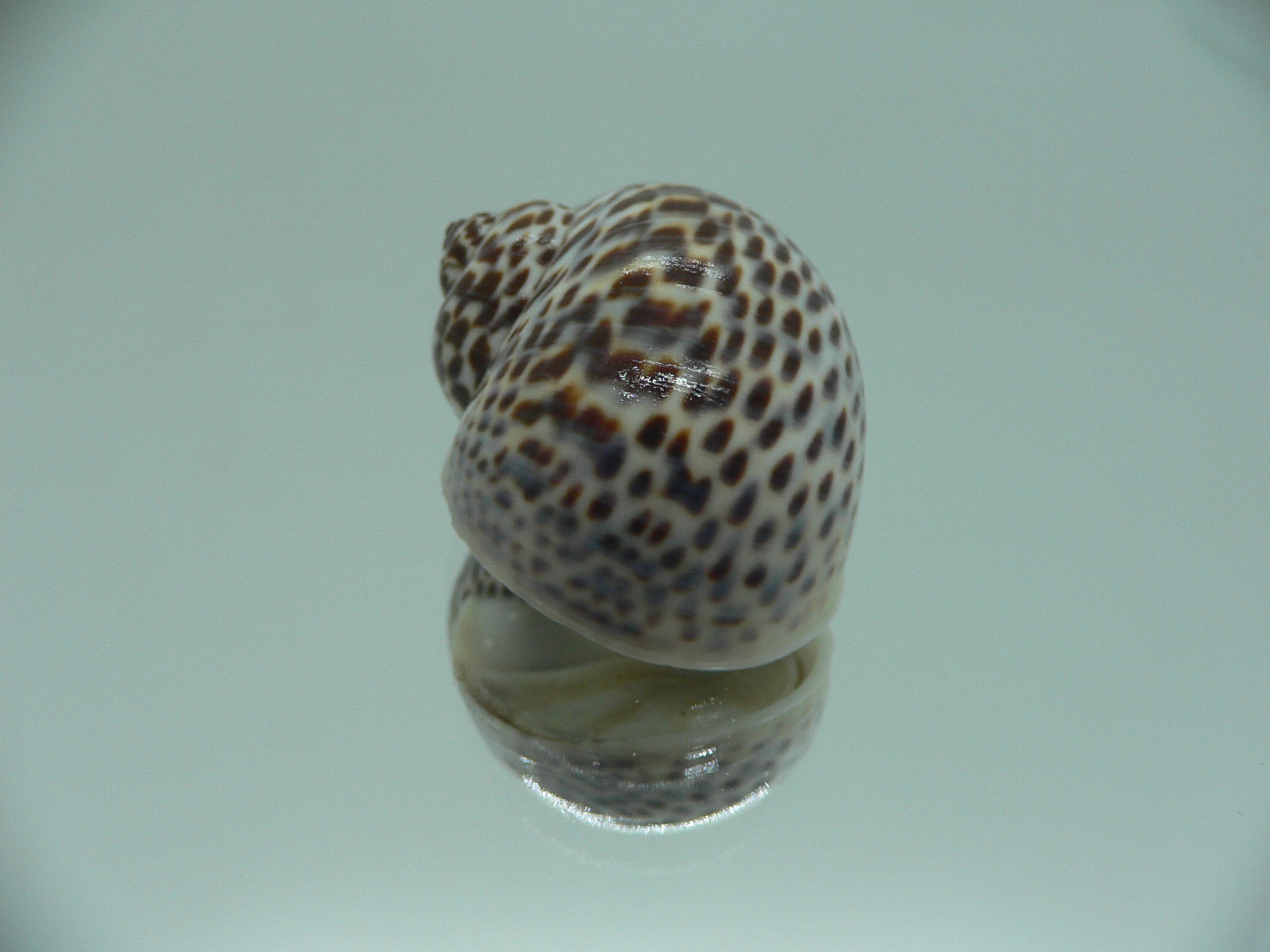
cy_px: 476
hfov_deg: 52.6
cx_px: 635
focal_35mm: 35
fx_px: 1284
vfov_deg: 40.7
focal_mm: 4.6
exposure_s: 1/60
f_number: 2.8
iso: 80
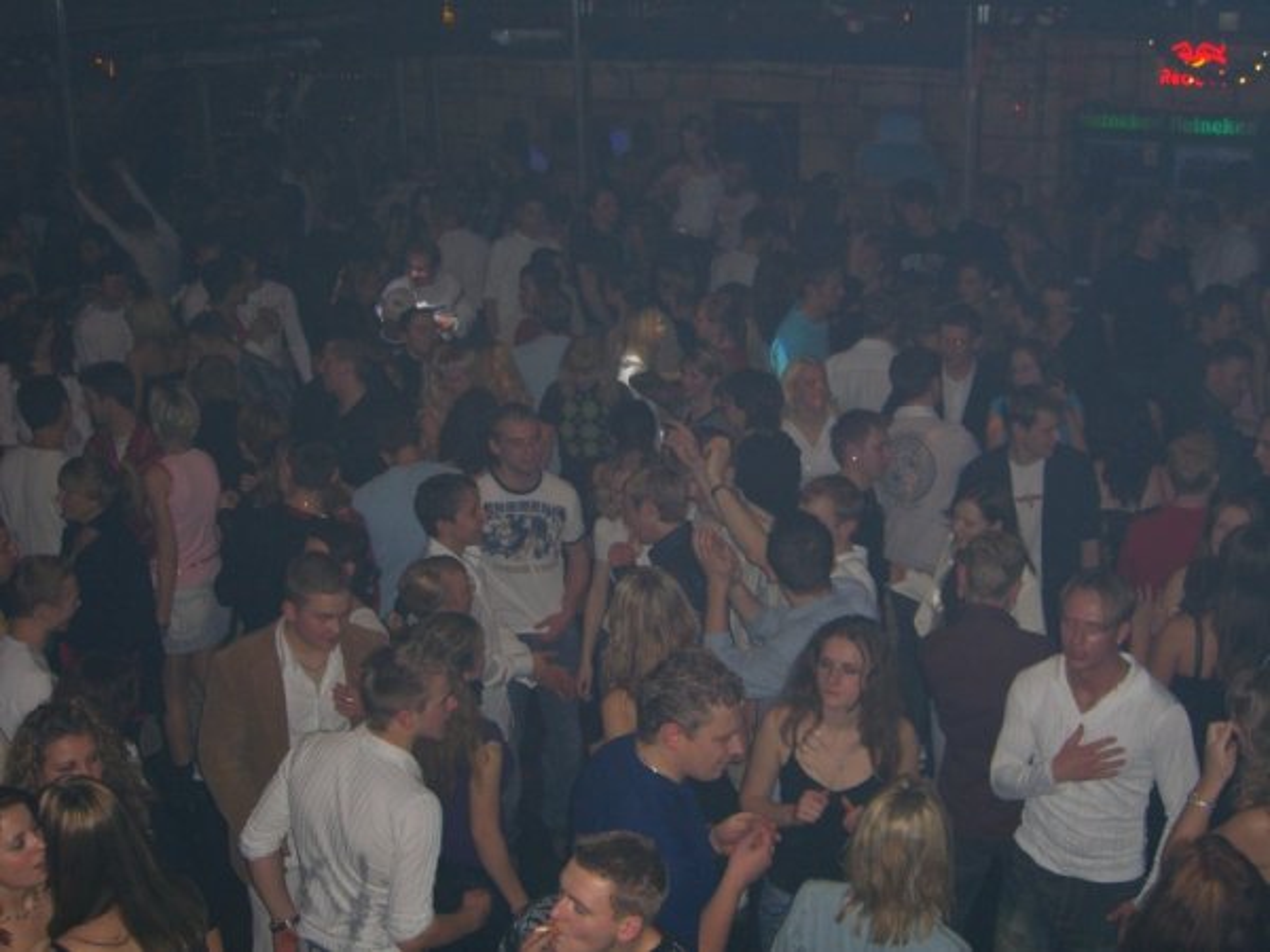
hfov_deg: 41.2
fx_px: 1688
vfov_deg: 31.5
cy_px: 476
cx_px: 635
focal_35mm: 46
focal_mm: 9.5
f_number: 3.1
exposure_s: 1/60
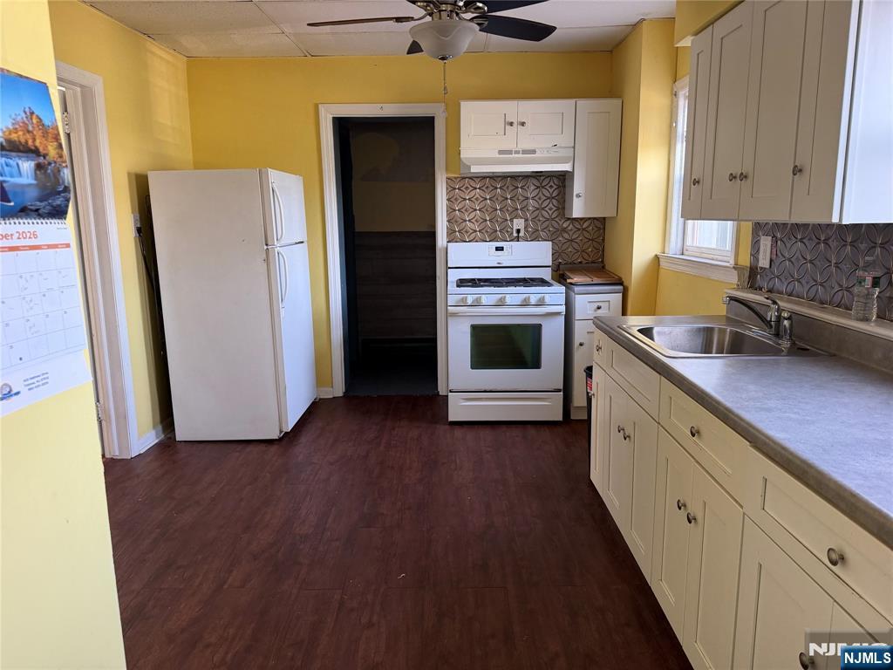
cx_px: 446
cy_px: 335
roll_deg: +0.8
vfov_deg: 56.8
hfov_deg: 71.6
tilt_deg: -10.8
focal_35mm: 24
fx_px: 619
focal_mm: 6.76
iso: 200
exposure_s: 1/77
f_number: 1.78
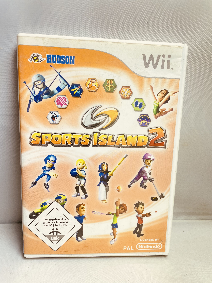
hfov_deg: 53.1
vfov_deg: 67.3
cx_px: 106
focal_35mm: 26
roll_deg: -2.8
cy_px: 142
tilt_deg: -21.6
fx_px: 212
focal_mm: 4.2
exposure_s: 1/801
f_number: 1.6
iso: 32
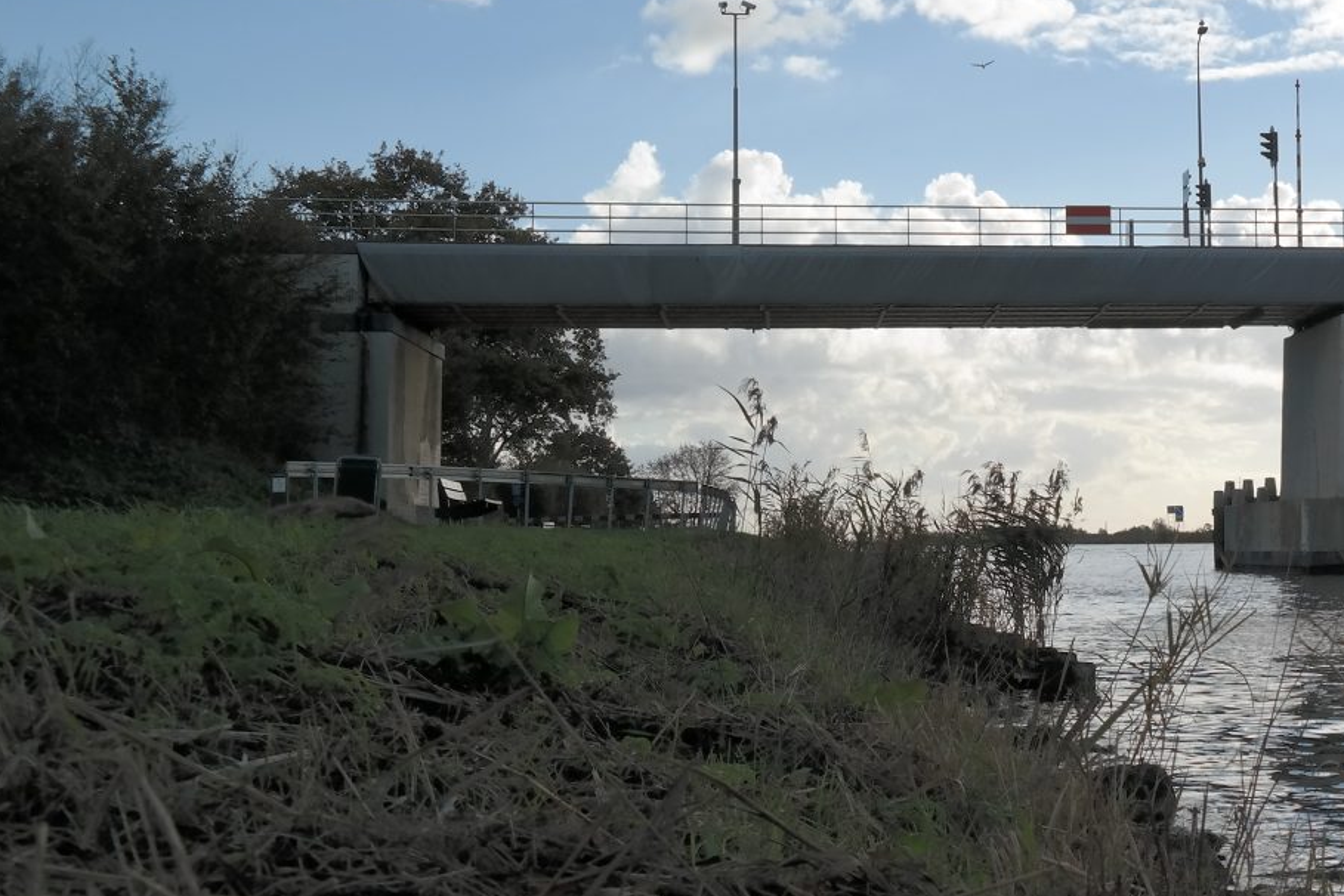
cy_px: 315
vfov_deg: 23.7
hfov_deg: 32.1
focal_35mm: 57
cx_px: 1363
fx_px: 2128
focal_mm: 18
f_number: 8
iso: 100
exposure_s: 1/400
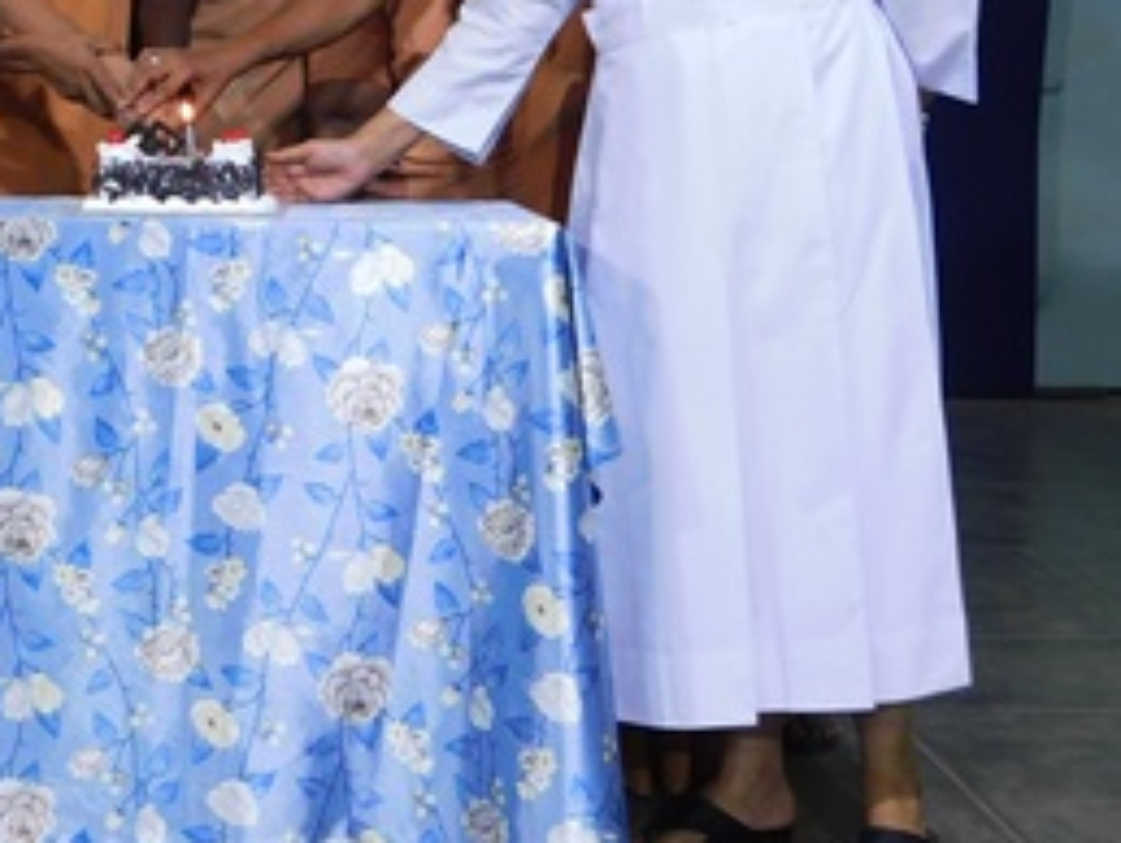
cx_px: 239
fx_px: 1848
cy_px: 209
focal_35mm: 57
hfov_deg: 32.9
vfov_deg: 25.4
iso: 140
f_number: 3
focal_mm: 4
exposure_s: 1/30
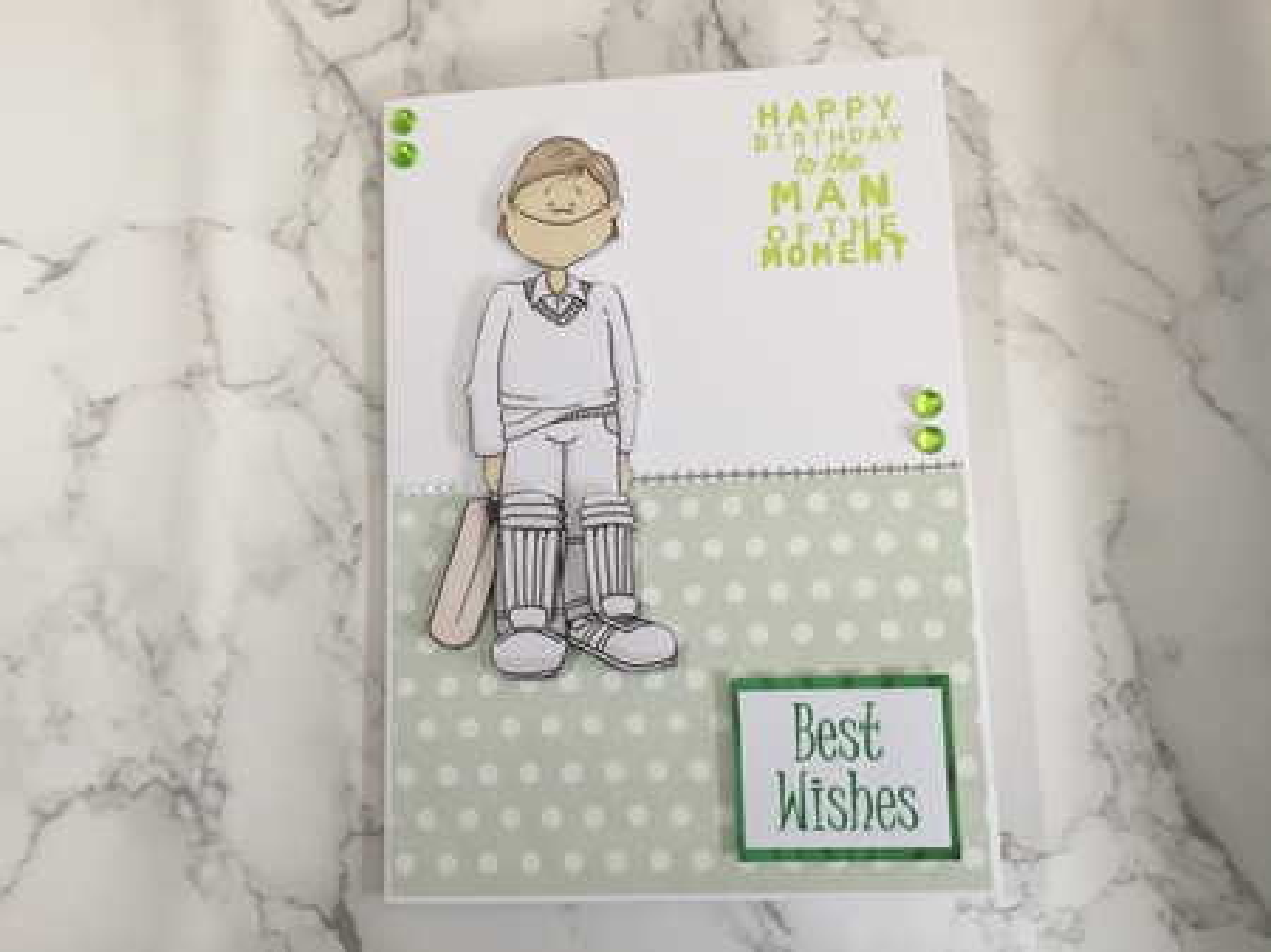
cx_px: 636
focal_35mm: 31
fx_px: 1138
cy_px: 476
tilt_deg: -83.2
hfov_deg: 58.4
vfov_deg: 45.4
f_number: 2.4
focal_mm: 3.3
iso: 25
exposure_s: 1/33
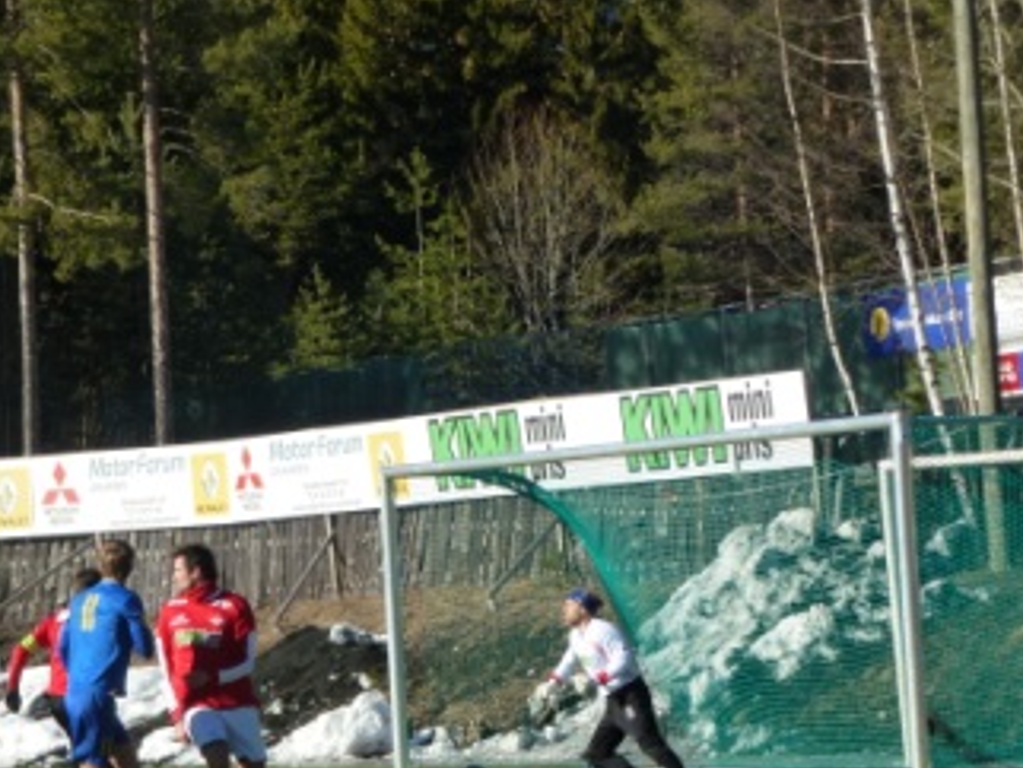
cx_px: 531
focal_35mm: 182
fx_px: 5383
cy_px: 409
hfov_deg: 10.9
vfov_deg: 8.2
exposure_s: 1/500
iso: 160
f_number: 5.2
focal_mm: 23.4
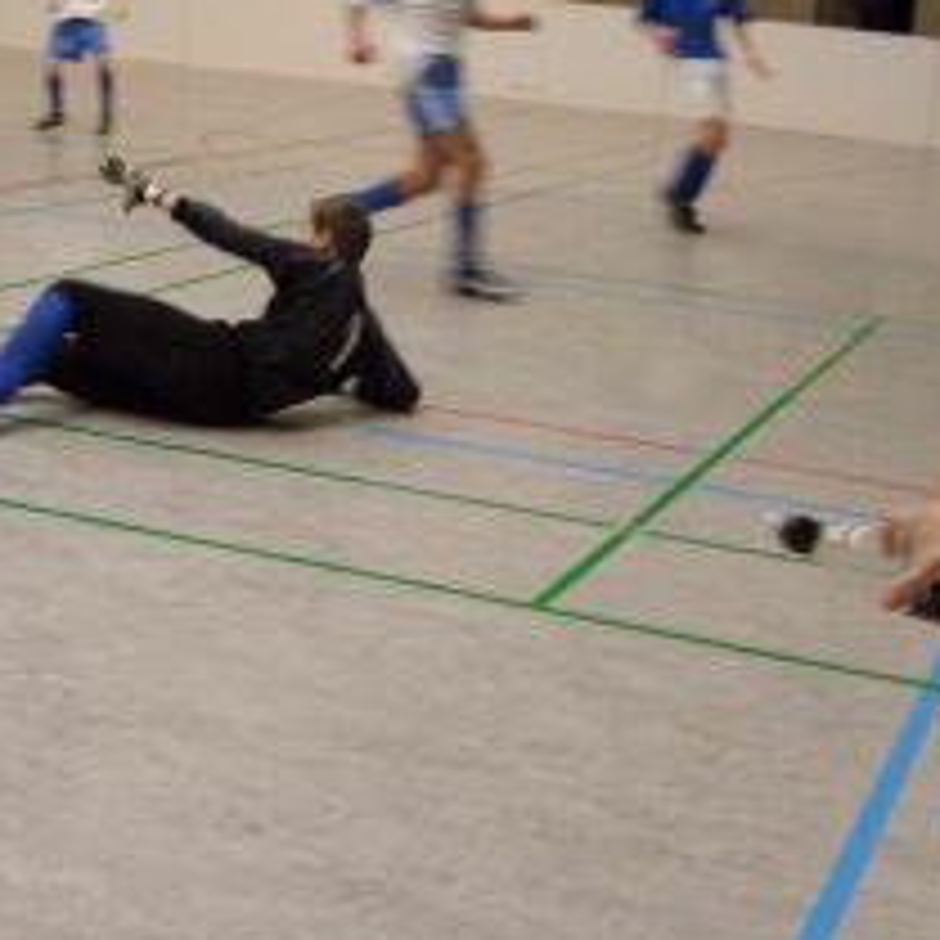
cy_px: 378
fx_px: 2028
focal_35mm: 66
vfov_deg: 26.1
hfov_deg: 26.1
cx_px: 423
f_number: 2.8
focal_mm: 8
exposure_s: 1/100
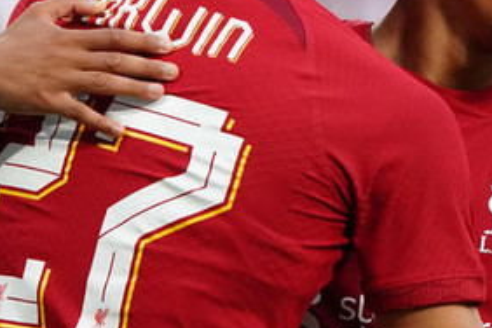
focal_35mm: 1045
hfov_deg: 2.0
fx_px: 14281
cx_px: 330
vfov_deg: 1.3
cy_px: 188
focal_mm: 368
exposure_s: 1/1600
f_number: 6.3
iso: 6400
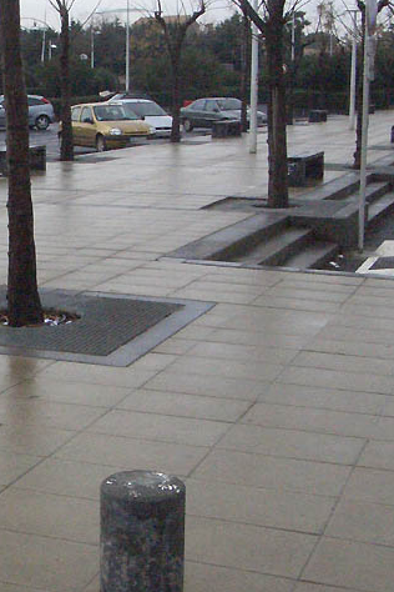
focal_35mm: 72
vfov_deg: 28.1
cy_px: 280
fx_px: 1182
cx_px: 6
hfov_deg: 18.5
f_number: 4.6
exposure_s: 1/1600
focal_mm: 6.8
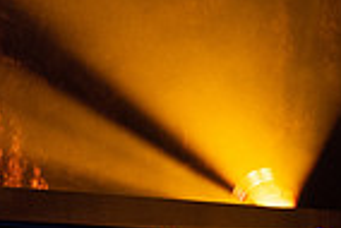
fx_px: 12042
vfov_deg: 1.1
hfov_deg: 1.6
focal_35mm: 1270
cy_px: -49
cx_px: -557
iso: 2000
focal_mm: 200
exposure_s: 1/200
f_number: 3.2
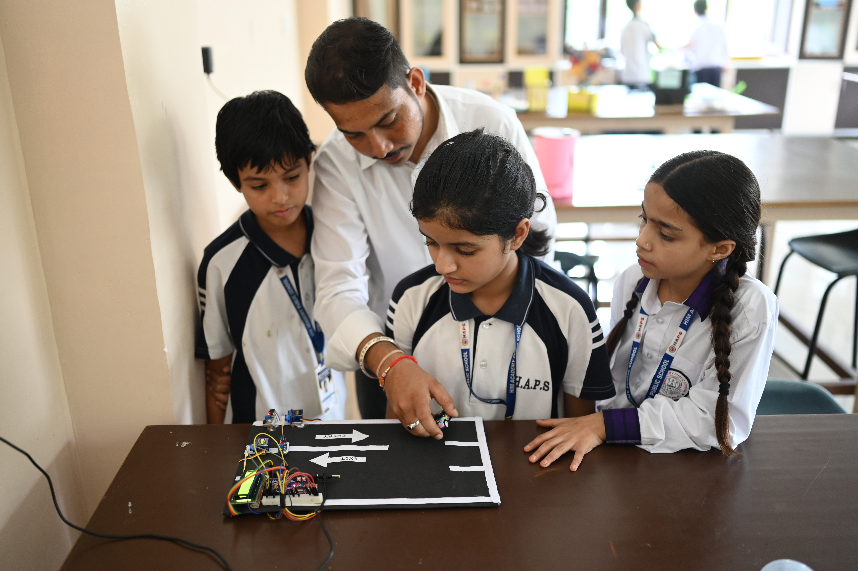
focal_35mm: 35
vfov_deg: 37.8
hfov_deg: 54.5
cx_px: 429
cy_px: 286
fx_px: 834
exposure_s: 1/160
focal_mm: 35
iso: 1000
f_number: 1.8
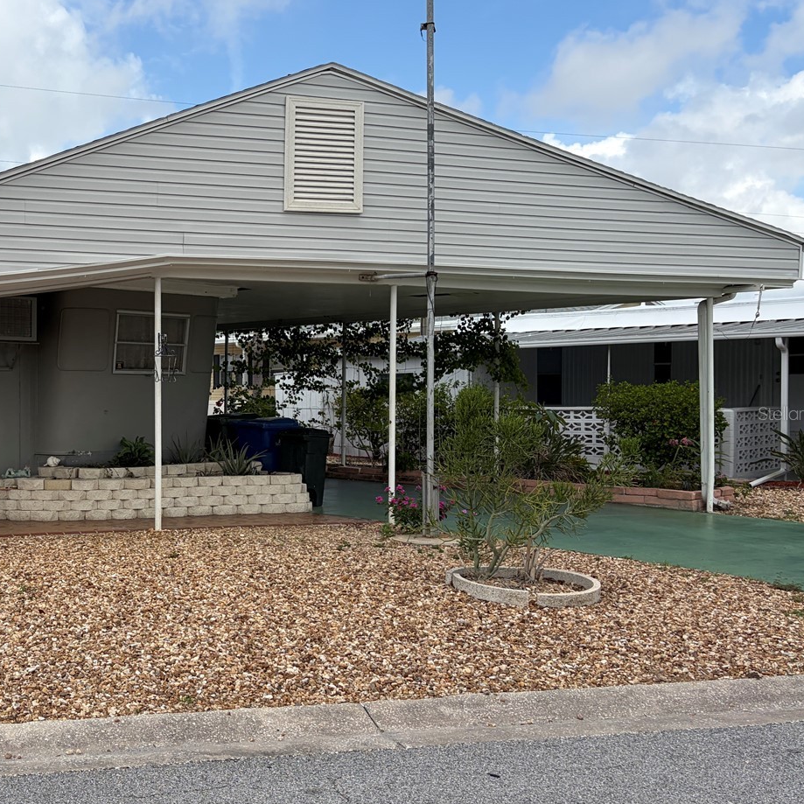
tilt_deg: -0.4
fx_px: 1051
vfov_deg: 41.9
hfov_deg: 39.9
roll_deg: +0.5
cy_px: 413
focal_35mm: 40
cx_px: 141
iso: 64
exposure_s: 1/4950
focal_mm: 5.96
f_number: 1.6
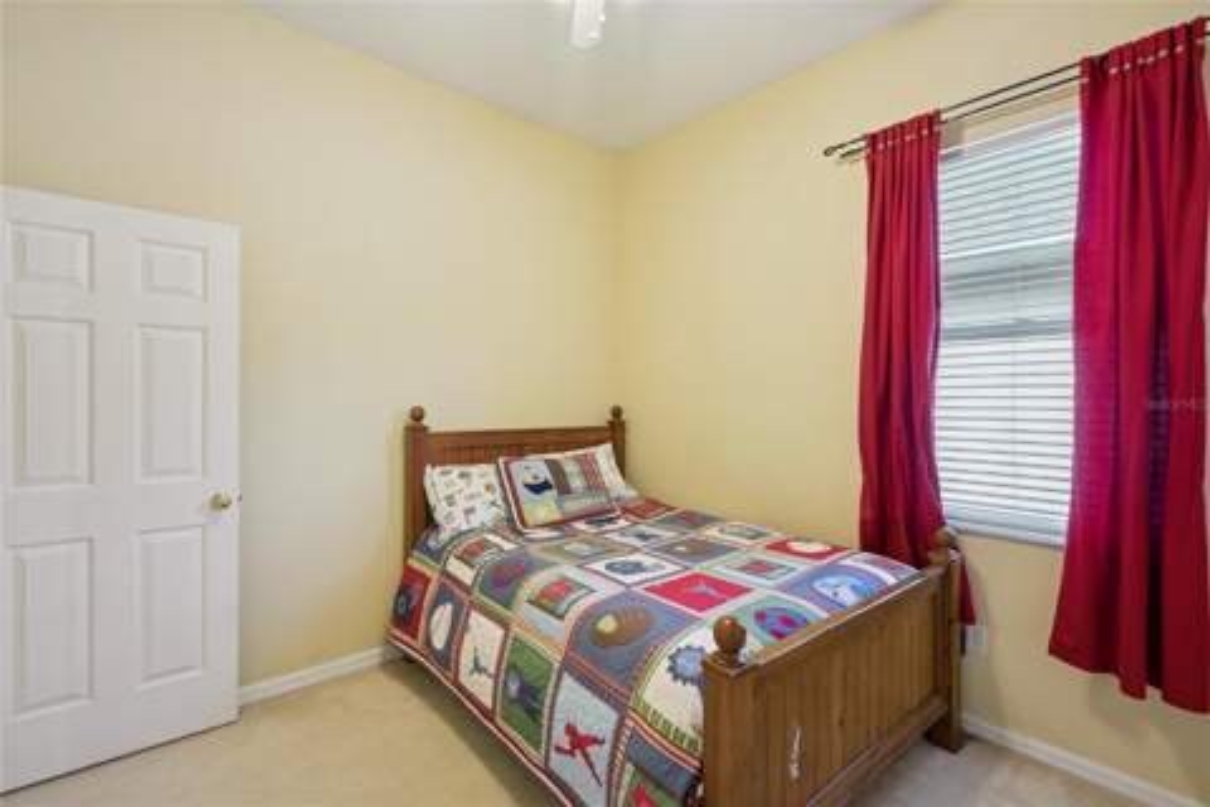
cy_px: 404
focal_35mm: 16
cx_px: 605
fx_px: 538
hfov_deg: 96.7
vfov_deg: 73.7
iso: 1000
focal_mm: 16
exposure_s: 1/50
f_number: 8
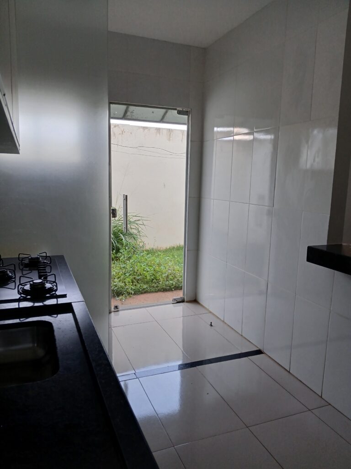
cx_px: 176
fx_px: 352
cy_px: 234
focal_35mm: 26
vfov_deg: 67.3
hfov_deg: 53.1
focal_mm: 3.98
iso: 80
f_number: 1.8
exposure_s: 1/60
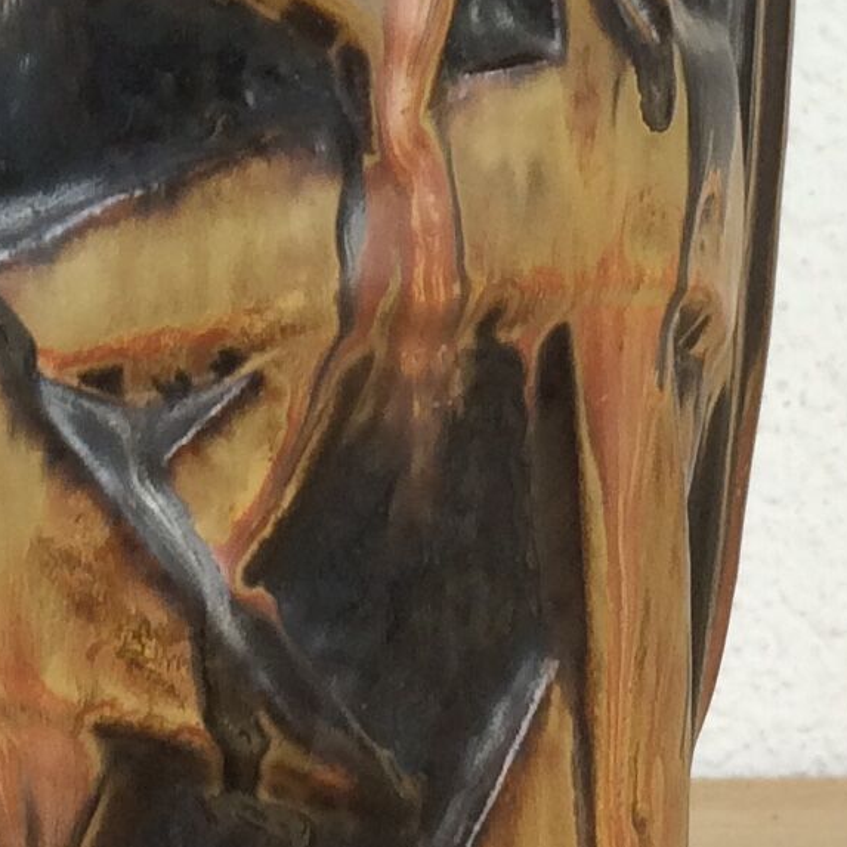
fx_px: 4042
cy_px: -420
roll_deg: +1.7
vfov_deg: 11.5
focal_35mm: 146
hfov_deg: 11.9
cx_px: 170
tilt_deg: -1.1
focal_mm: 4.15
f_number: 2.2
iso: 40
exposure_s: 1/50
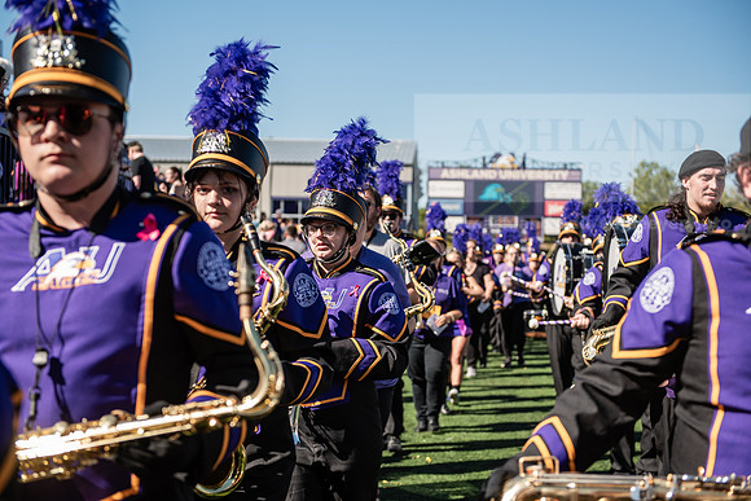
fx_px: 1168
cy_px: 250
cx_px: 376
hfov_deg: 35.6
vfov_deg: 24.2
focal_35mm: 56
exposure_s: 1/800
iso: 125
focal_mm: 56
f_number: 3.5
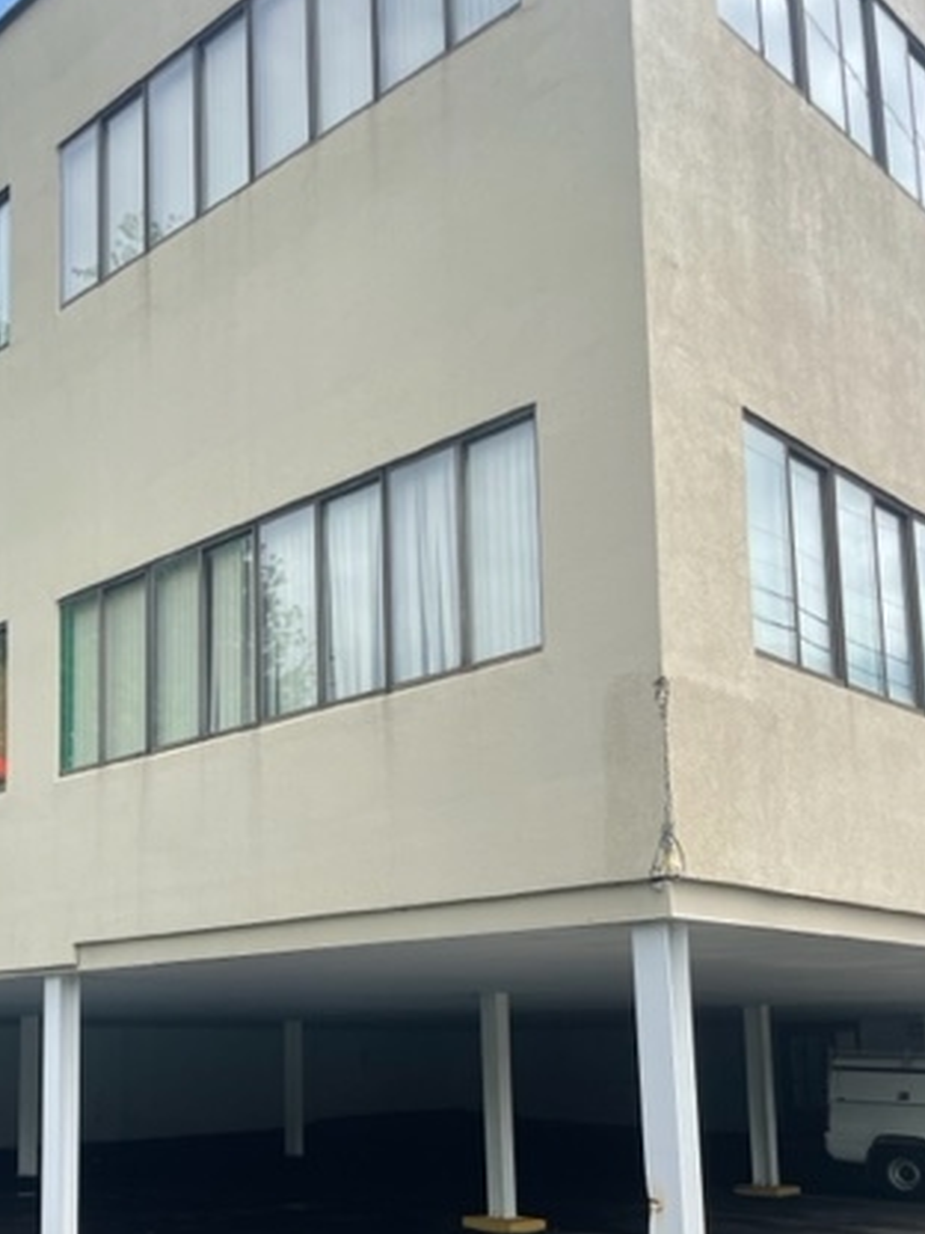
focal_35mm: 40
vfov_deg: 45.7
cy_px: 866
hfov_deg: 35.2
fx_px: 1425
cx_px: 228
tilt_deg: +8.1
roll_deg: +0.3
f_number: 1.6
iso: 32
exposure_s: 1/2506
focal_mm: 4.2
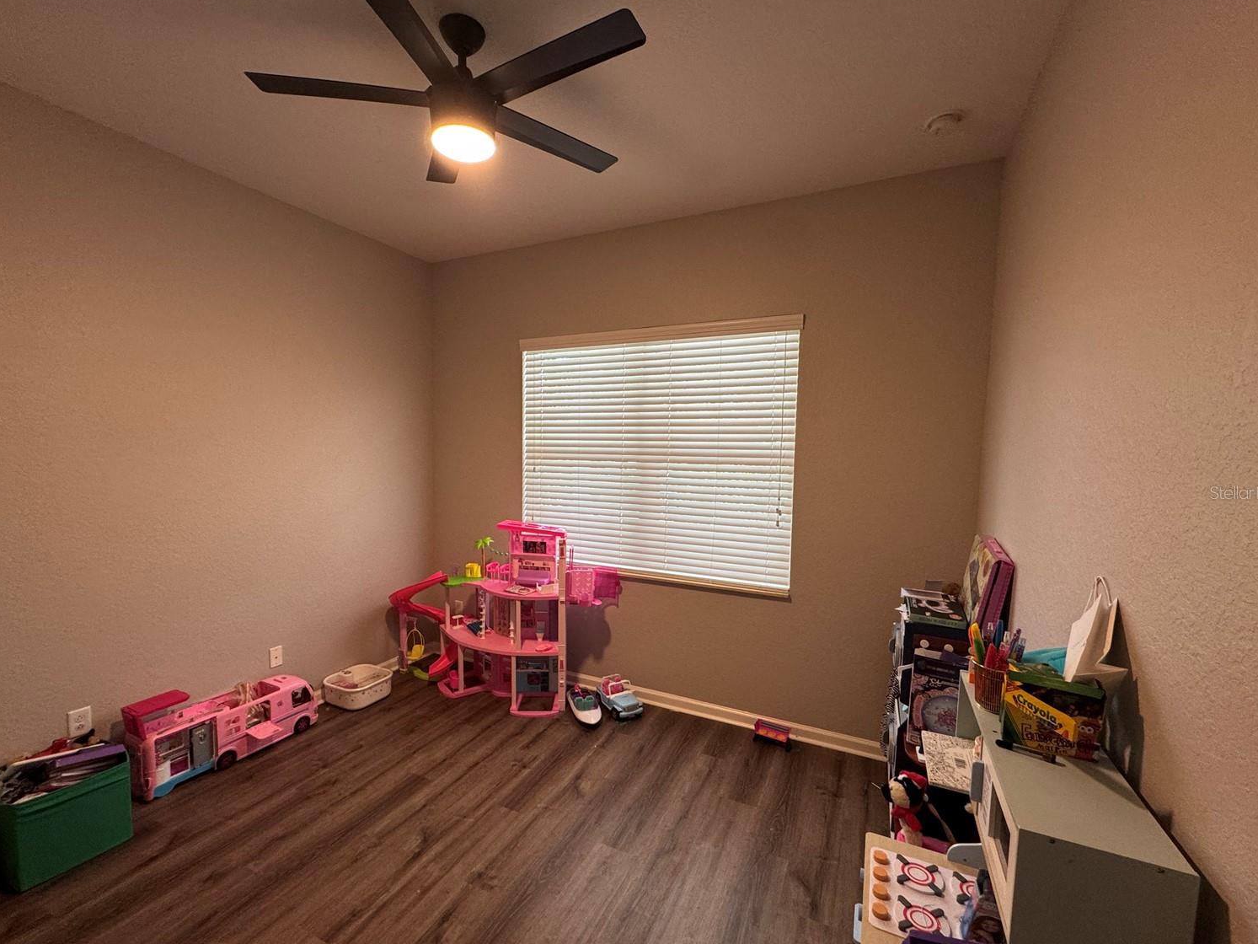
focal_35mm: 15
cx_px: 615
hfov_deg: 98.2
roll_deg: -1.6
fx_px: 545
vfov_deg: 81.7
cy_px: 492
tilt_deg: -5.1
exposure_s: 1/60
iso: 160
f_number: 2.2
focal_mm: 2.22
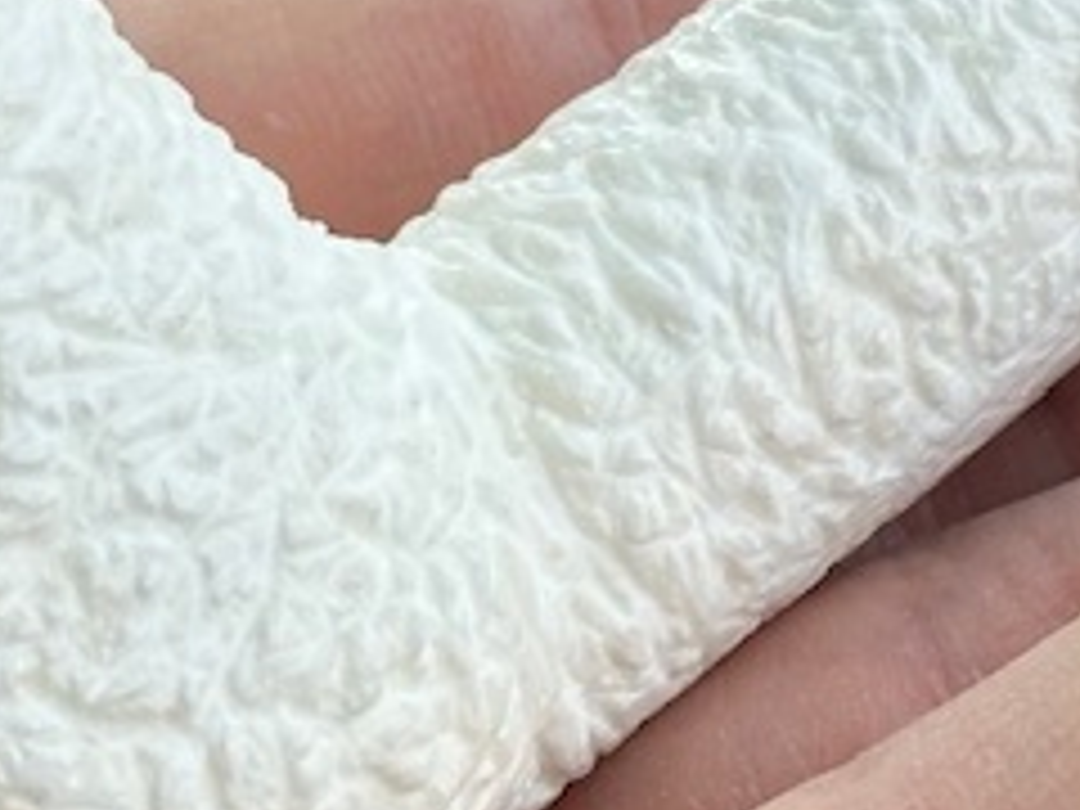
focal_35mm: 256
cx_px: 1192
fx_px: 7987
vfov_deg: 5.8
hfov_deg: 7.7
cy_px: -176
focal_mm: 6.86
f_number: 1.78
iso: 50
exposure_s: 1/169
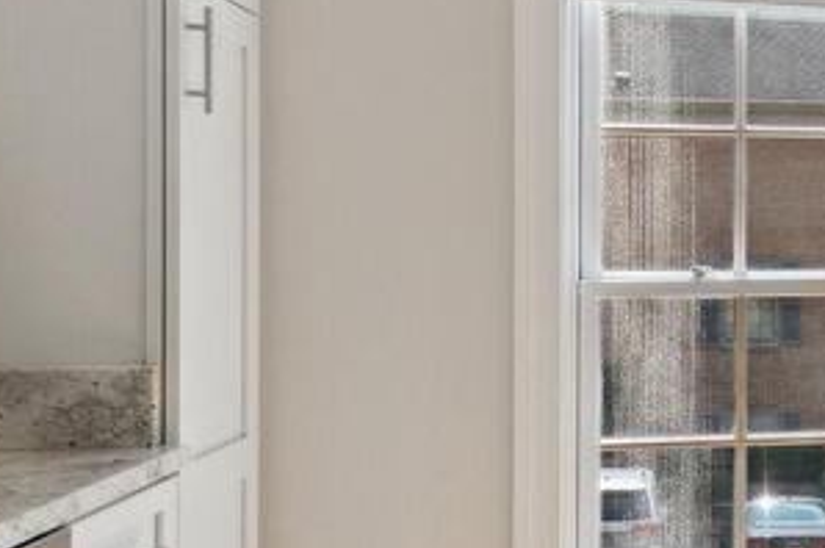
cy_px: 375
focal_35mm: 86
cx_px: 933
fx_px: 1969
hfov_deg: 22.2
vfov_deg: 15.8
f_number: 11
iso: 200
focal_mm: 17
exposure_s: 1/320
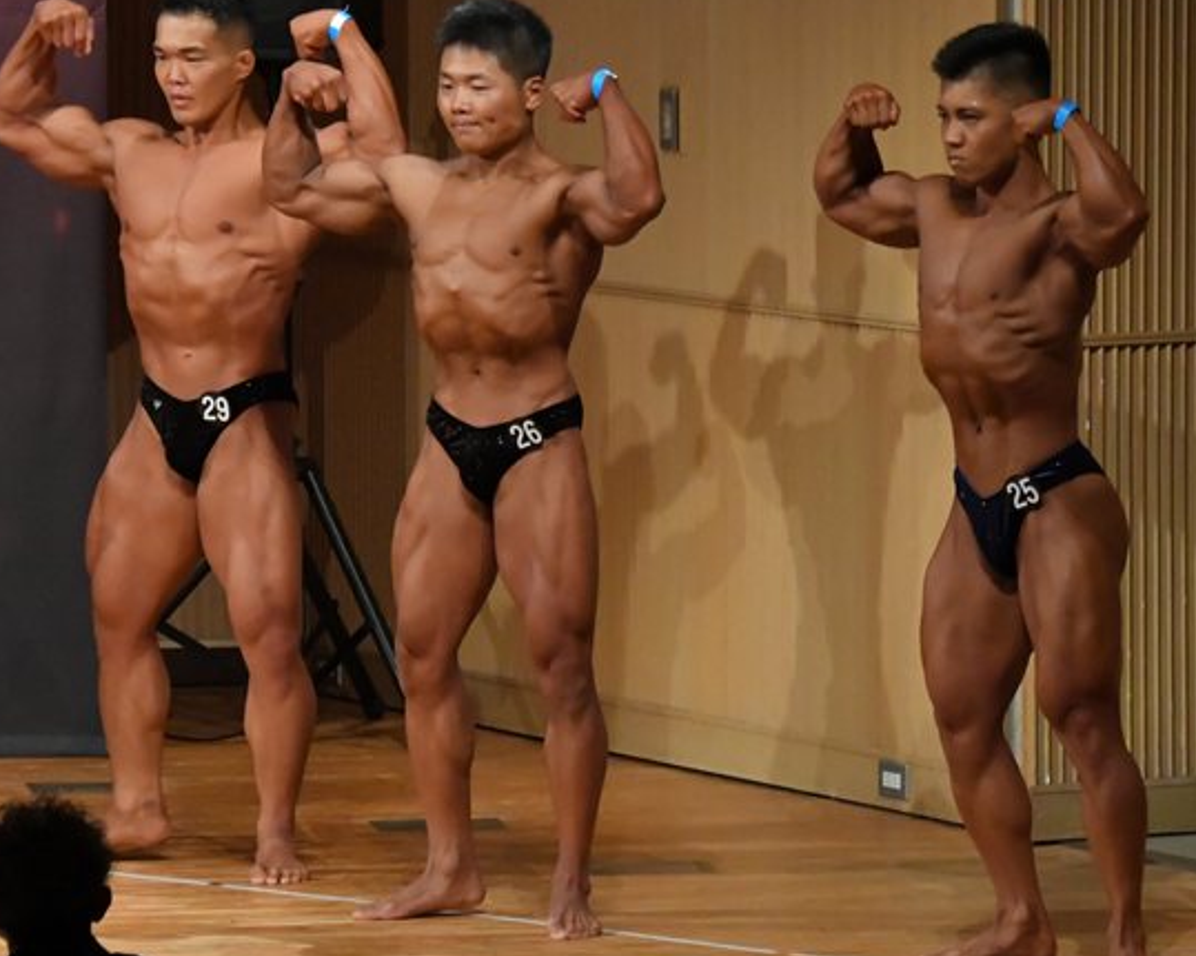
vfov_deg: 4.5
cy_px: 470
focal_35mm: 344
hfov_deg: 5.6
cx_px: 611
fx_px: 12174
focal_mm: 170
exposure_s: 1/400
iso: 8000
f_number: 5.6
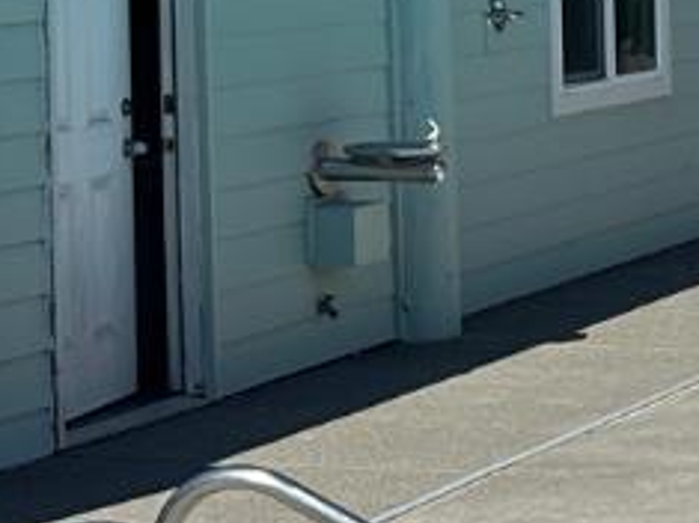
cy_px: -13
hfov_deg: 10.6
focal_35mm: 153
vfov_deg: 9.6
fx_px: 3088
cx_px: 1791
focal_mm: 6.86
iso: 80
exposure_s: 1/6211
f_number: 1.78
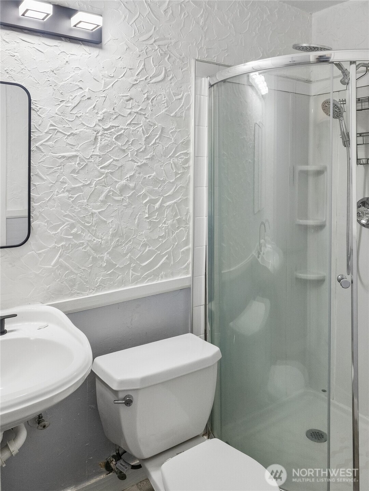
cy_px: 246
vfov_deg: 67.3
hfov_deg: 53.1
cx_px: 184
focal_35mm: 26
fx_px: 370
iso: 64
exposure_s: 1/120
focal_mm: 4.2
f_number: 1.8
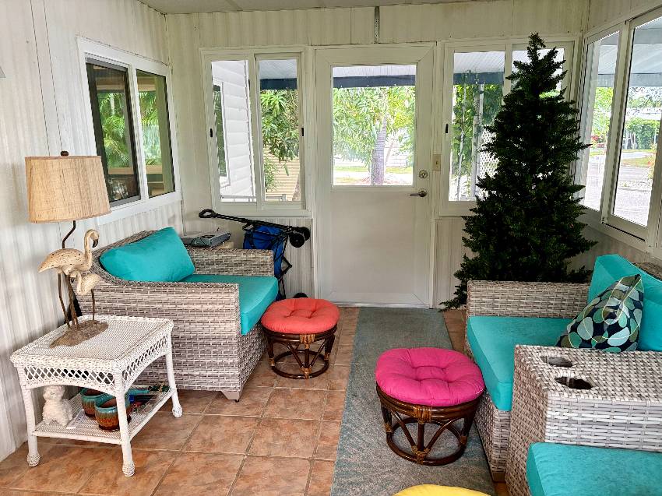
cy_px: 248
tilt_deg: -12.5
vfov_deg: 53.0
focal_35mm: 26
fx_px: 497
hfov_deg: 67.3
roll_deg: +1.3
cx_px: 331
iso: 500
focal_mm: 5.96
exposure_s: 1/60
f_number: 1.6
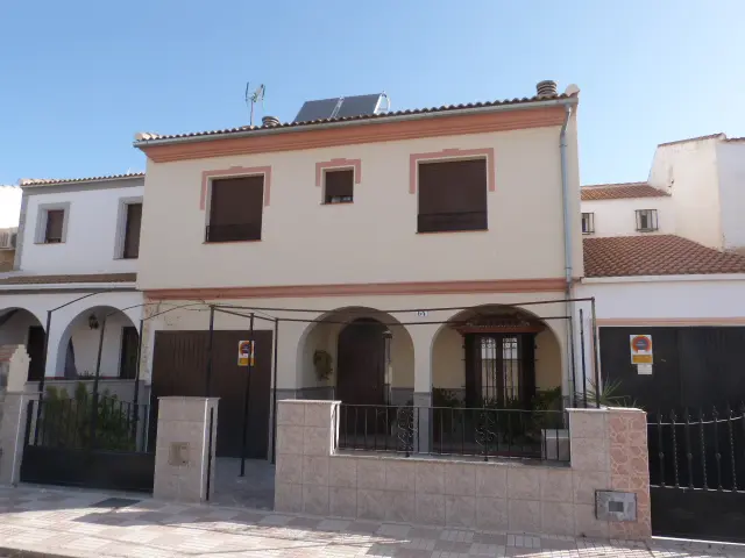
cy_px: 279
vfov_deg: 54.9
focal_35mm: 25
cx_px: 372
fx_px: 538
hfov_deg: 69.4
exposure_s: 1/250
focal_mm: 4.5
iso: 100
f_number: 5.6
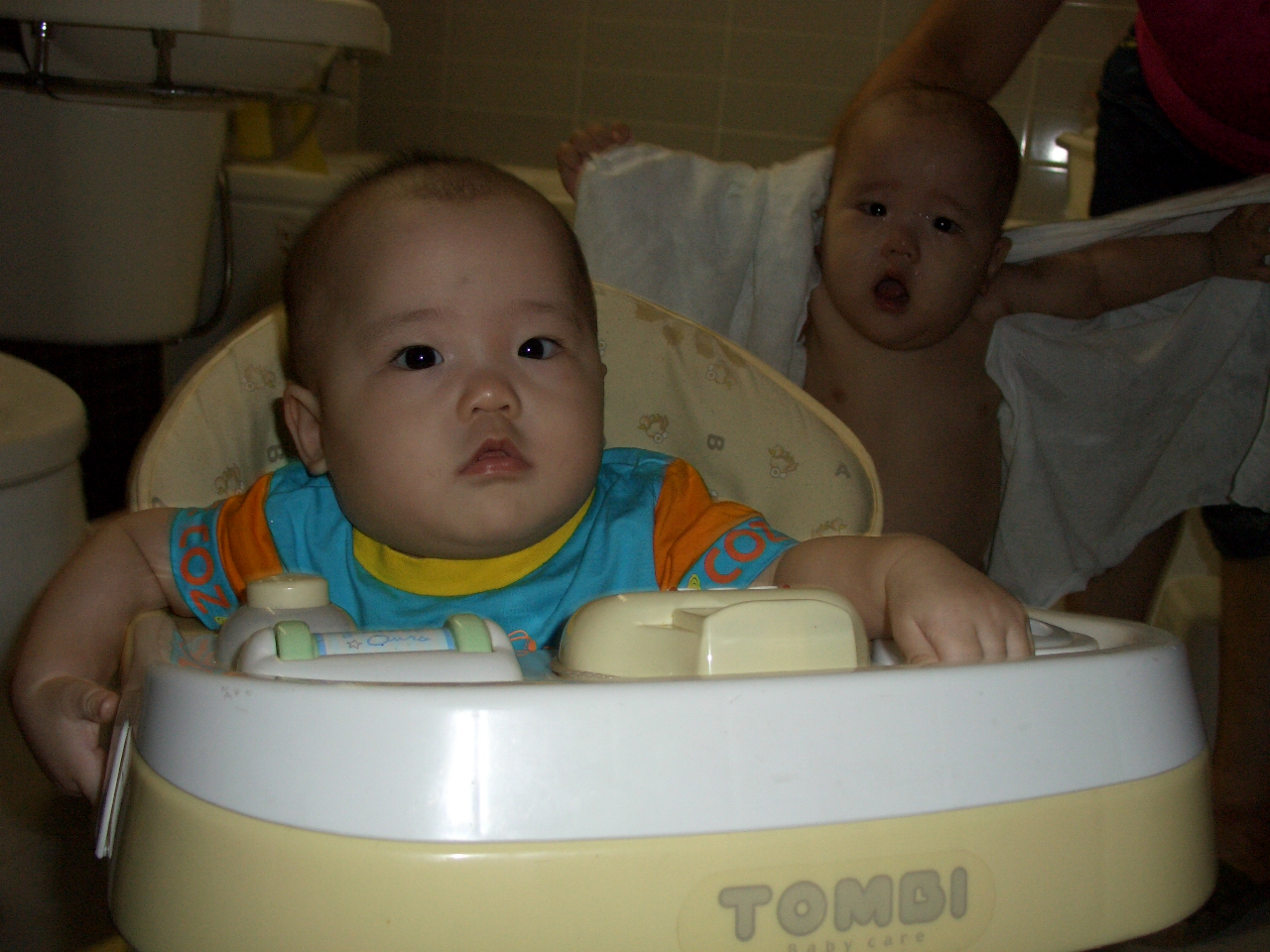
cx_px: 635
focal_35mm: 36
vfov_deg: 39.7
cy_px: 476
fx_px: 1321
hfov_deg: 51.4
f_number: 2.9
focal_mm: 7.8
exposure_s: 1/60
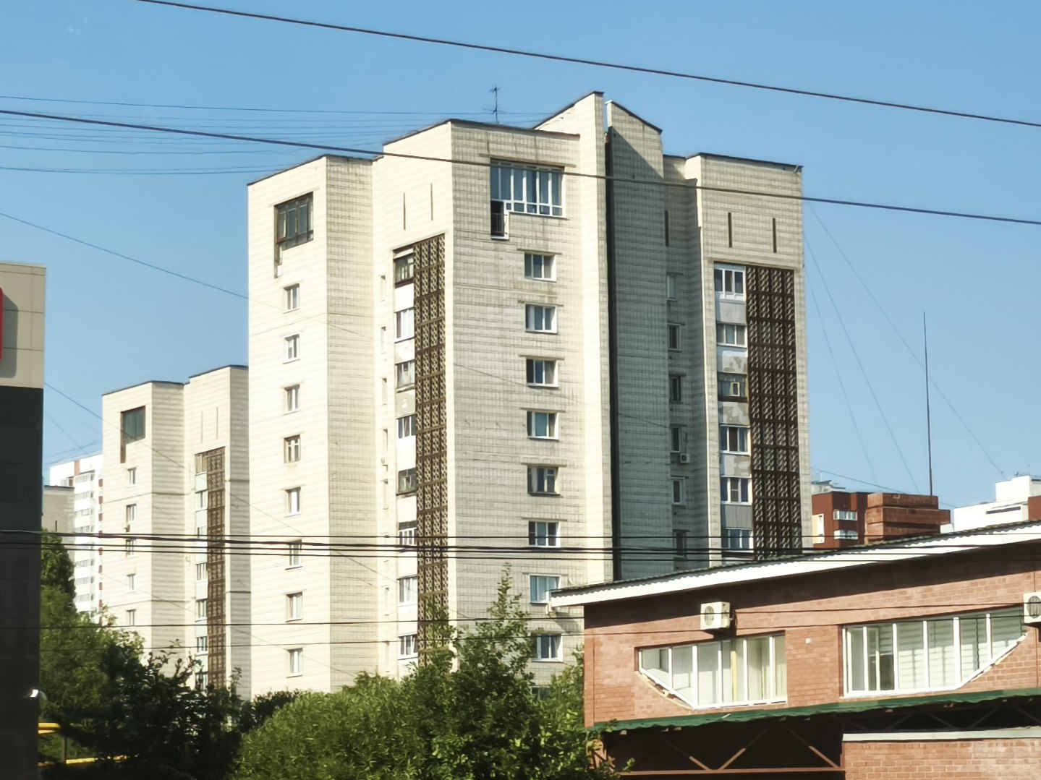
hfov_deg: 38.2
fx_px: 1504
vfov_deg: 29.1
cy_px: 390
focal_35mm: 50
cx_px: 520
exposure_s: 1/400
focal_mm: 7.1
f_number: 1.9
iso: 250
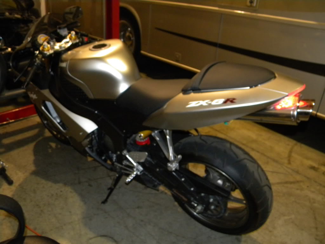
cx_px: 162
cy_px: 122
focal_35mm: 28
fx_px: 263
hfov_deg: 63.4
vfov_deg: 49.7
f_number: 3.5
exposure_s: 1/26
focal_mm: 5
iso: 400
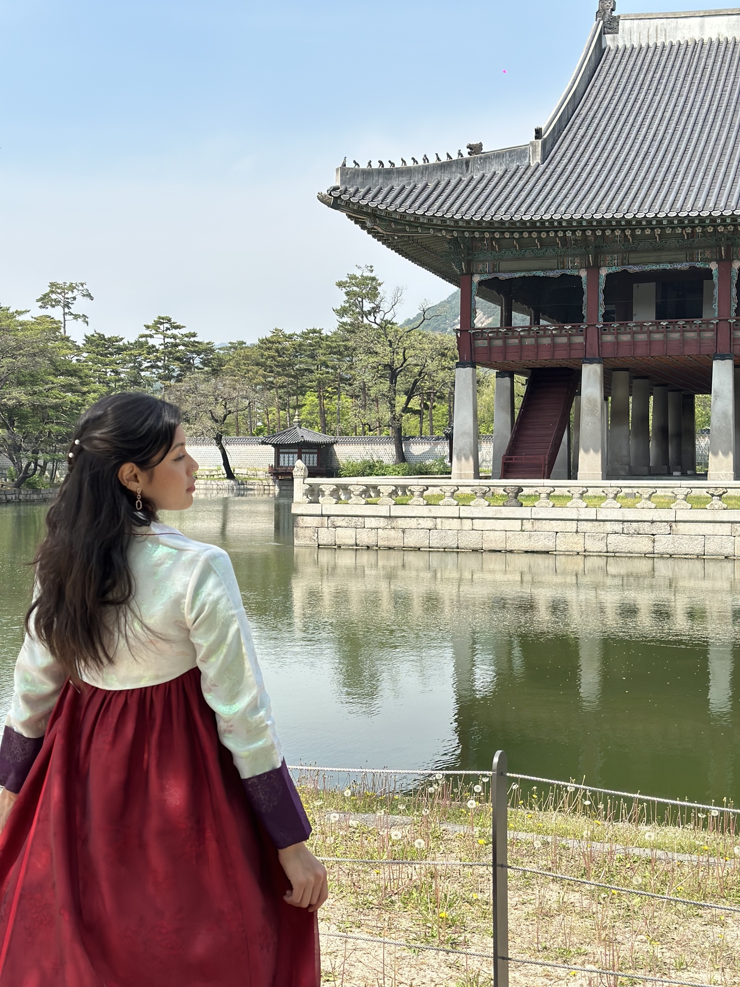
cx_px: 370
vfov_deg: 39.7
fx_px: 1368
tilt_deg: -1.9
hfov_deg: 30.3
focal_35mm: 48
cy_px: 494
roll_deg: -1.5
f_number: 1.78
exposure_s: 1/4785
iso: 80
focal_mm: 6.86
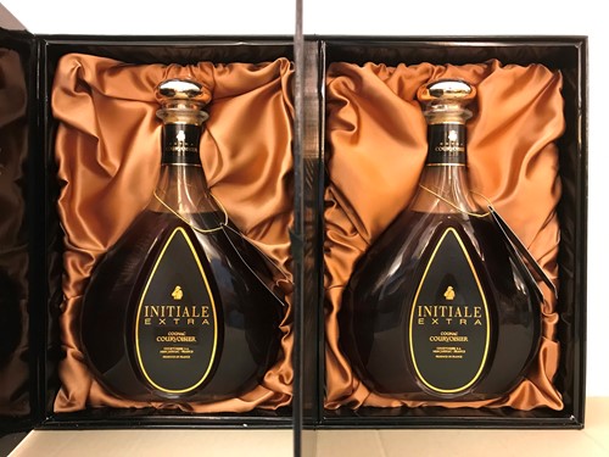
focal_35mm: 28
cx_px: 304
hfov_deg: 63.4
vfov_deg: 49.7
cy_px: 228
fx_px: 493
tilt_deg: +0.4
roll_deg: -0.1
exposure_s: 1/17
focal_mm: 3.99
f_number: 1.8
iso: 100
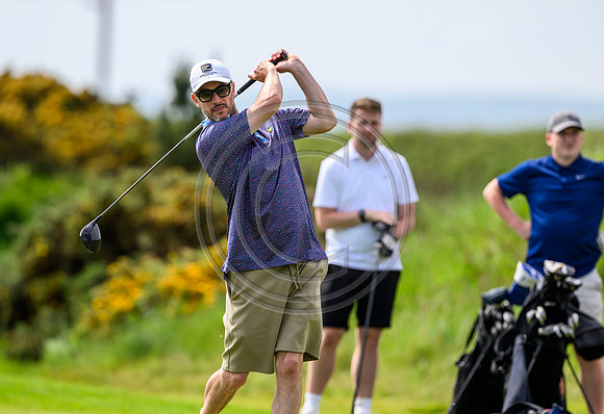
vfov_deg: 3.1
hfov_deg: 4.5
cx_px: 256
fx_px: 7723
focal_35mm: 456
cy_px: 183
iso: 500
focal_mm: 400
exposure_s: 1/2500
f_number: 4
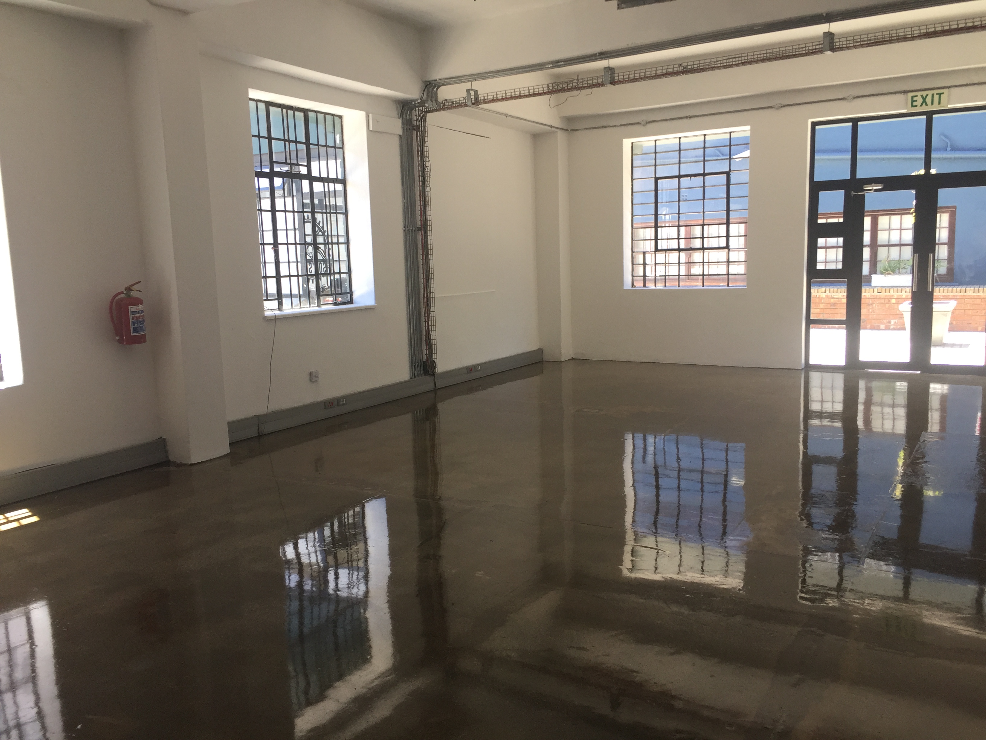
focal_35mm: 29
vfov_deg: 48.2
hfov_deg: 61.7
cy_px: 370
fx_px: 826
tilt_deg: -7.3
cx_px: 493
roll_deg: +0.7
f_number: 2.2
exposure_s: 1/100
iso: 50
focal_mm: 4.15
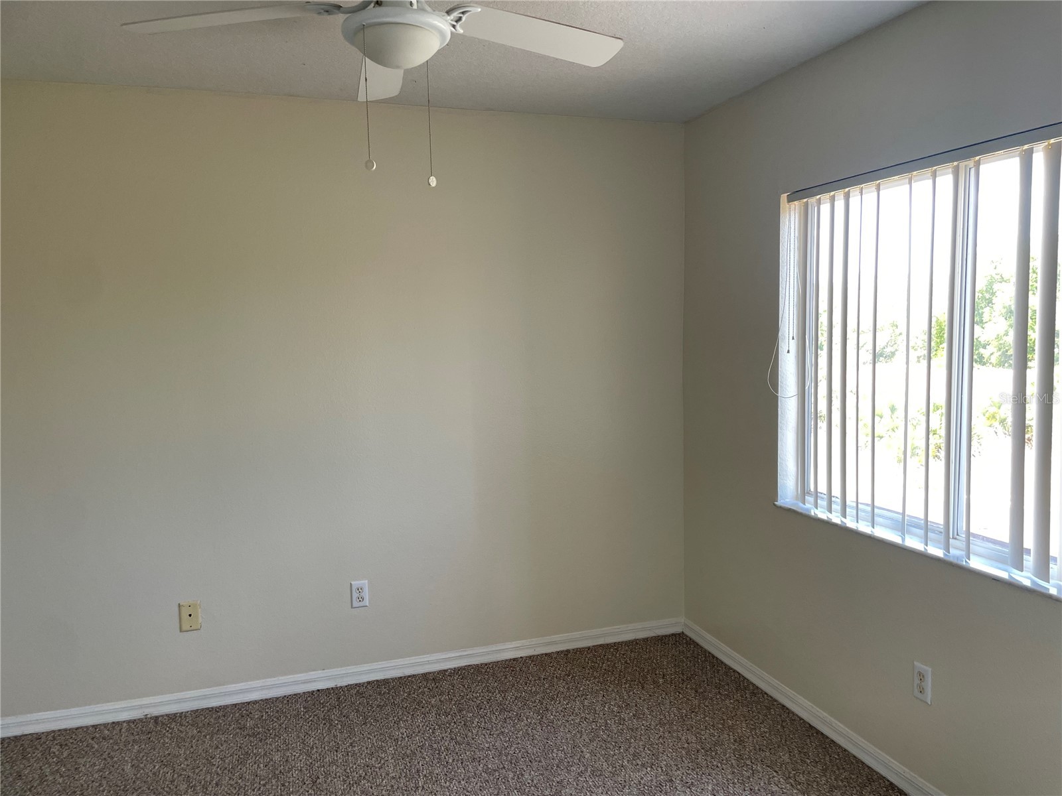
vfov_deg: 53.1
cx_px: 531
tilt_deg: -5.3
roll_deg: +1.9
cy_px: 398
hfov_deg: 67.3
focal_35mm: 26
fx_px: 798
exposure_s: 1/121
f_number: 1.6
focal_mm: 4.2
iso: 125
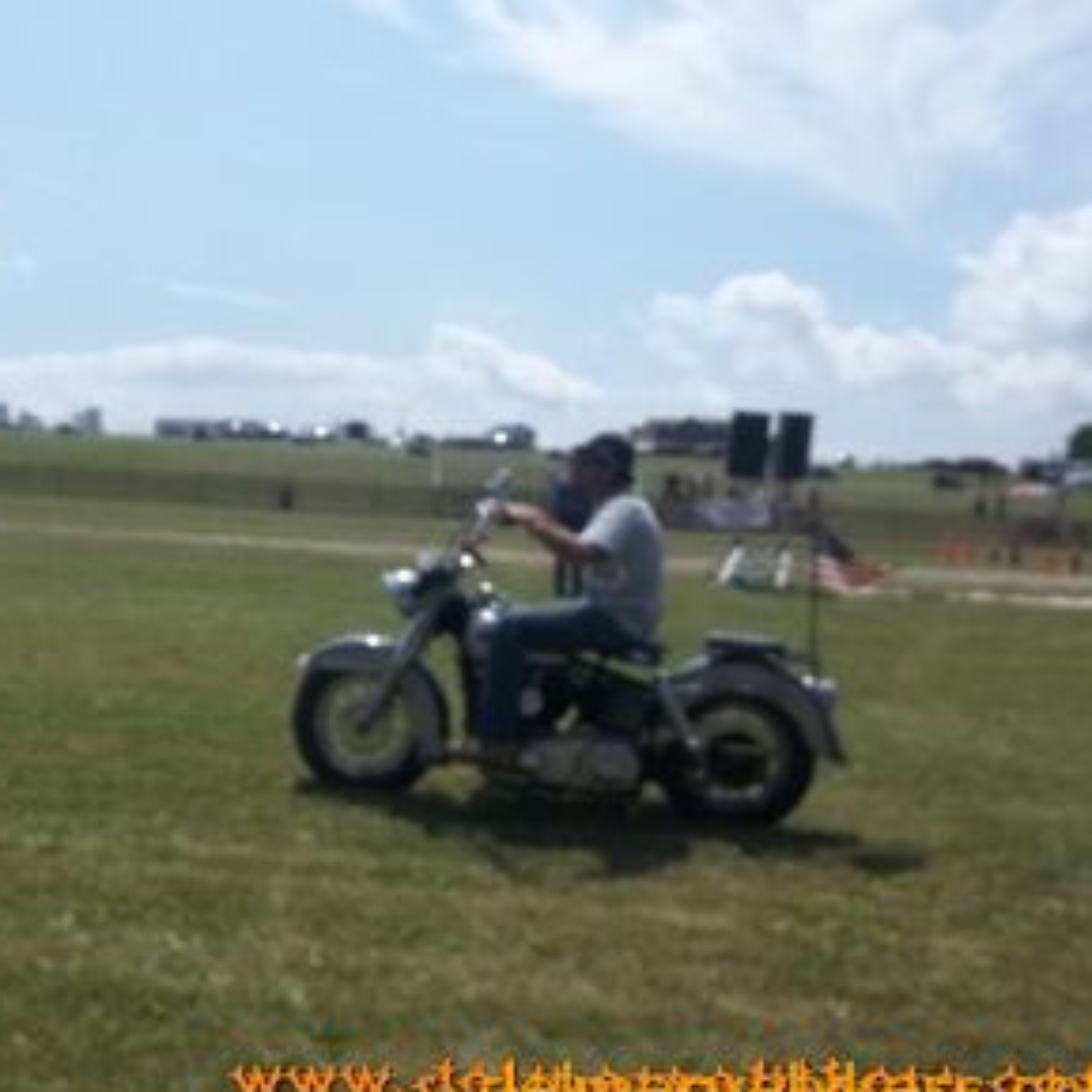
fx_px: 1178
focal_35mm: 33
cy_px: 555
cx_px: 401
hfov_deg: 49.2
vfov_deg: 49.7
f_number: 8.9
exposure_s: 1/250
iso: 80
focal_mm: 4.9
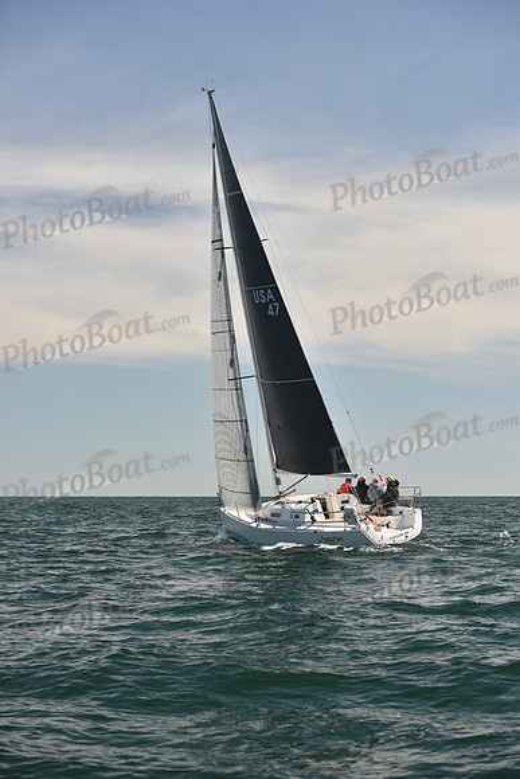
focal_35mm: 70
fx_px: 1516
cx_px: 260
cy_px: 390
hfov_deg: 19.5
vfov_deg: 28.8
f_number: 5.6
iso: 250
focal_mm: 70
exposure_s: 1/640
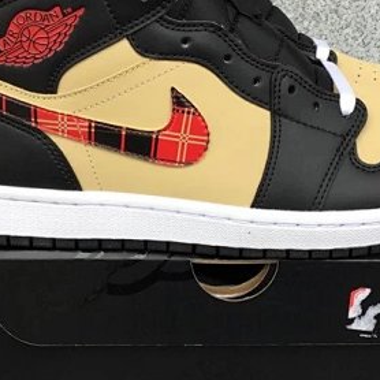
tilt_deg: -16.6
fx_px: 782
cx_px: 228
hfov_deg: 27.2
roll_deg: -0.5
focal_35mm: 63
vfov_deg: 27.3
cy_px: 174
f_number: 2.4
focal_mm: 3.3
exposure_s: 1/100
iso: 25
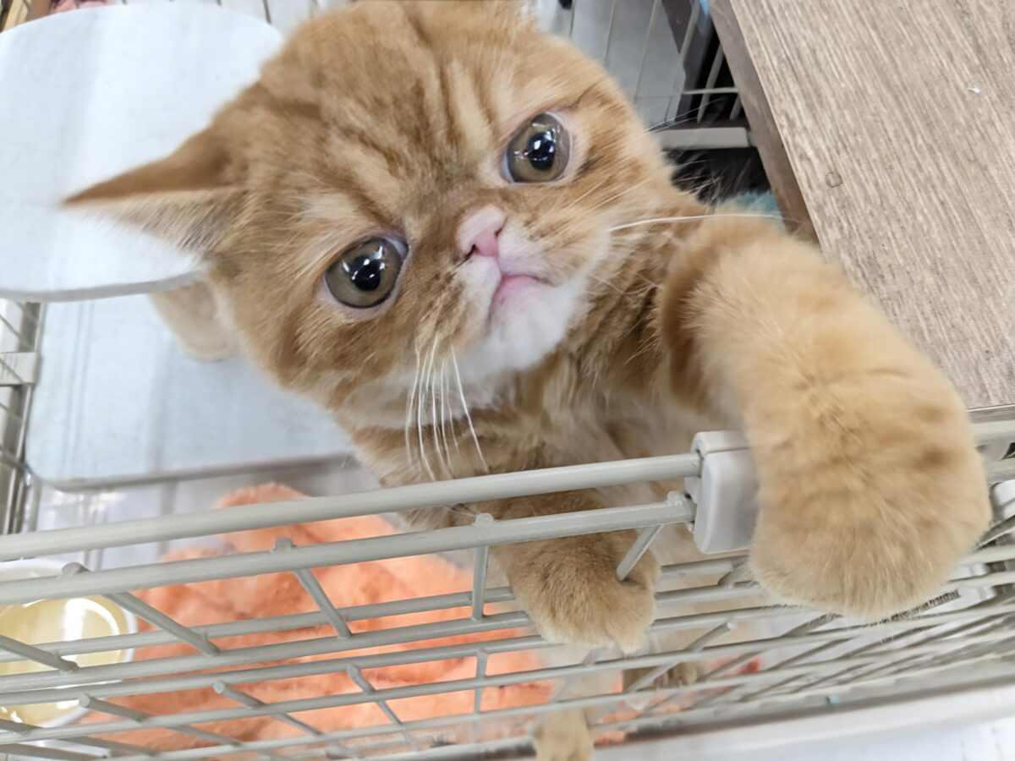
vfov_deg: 51.4
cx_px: 508
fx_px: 792
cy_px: 380
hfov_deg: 65.3
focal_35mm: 27
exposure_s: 1/99.9
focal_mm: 4.38
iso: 223
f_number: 1.73
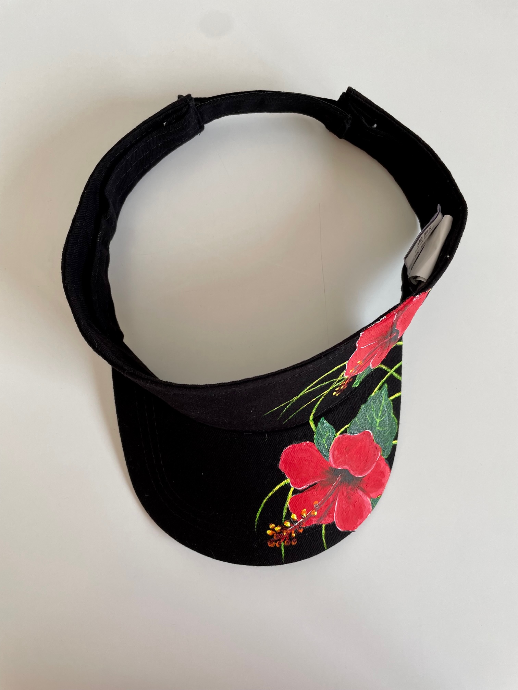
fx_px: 519
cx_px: 259
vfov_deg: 67.3
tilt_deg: -87.2
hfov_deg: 53.1
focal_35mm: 26
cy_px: 345
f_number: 1.6
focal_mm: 4.2
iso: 32
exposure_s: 1/100
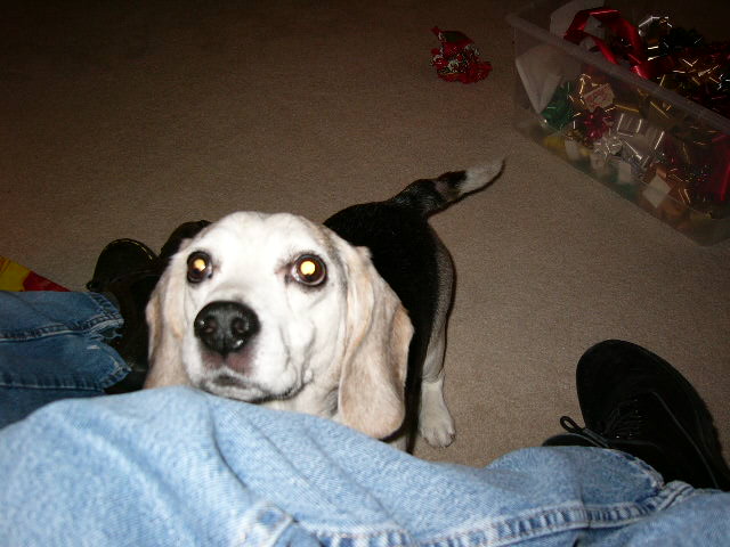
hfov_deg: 52.6
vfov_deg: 40.7
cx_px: 365
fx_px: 738
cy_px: 274
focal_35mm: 35
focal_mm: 5.8
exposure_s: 1/60
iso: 100
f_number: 2.8
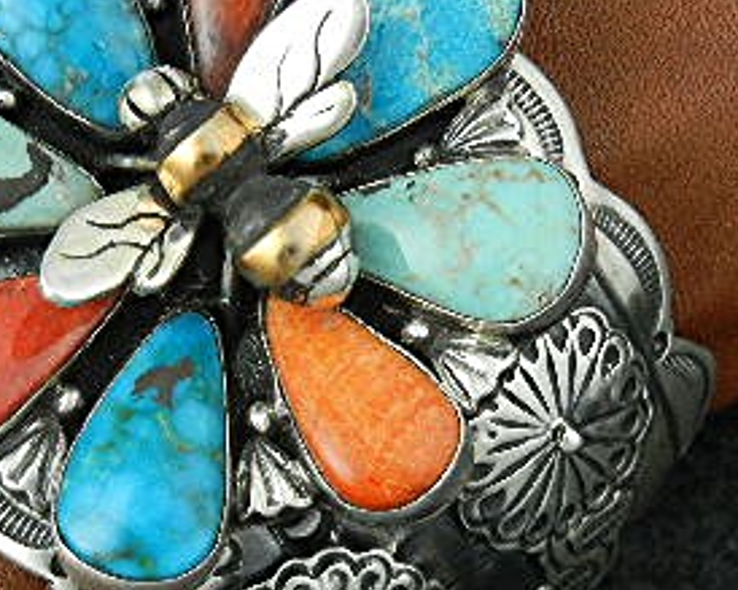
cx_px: 264
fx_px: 3384
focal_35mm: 155
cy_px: 269
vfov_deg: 10.0
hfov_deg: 12.4
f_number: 4.1
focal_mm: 12.2
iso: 400
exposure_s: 1/23.7
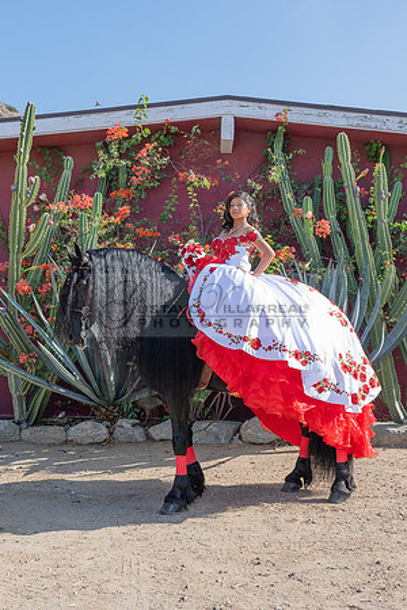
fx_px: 795
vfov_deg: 42.0
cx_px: 175
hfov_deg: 28.7
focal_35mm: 47
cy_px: 322
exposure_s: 1/200
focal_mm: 29
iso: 125
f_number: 7.1
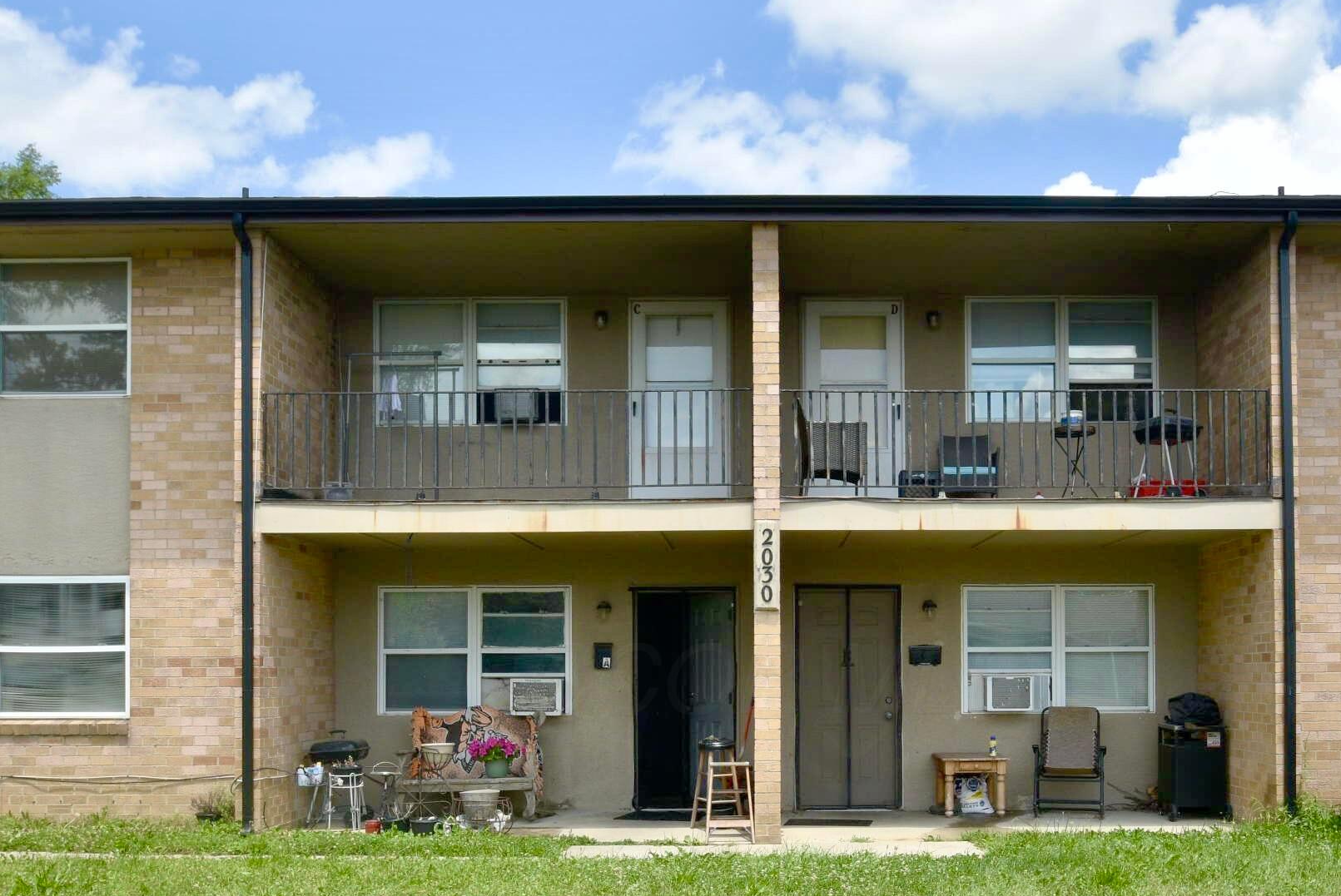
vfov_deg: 33.5
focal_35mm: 39
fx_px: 1454
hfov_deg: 49.3
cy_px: 679
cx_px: 778
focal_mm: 14
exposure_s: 1/400
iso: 200
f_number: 10
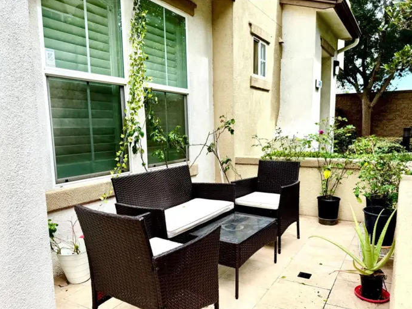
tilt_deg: -8.2
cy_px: 173
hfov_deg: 65.3
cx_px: 219
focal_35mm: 27
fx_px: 321
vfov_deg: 51.2
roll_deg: +0.6
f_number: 1.78
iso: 80
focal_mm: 6.76
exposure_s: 1/1553
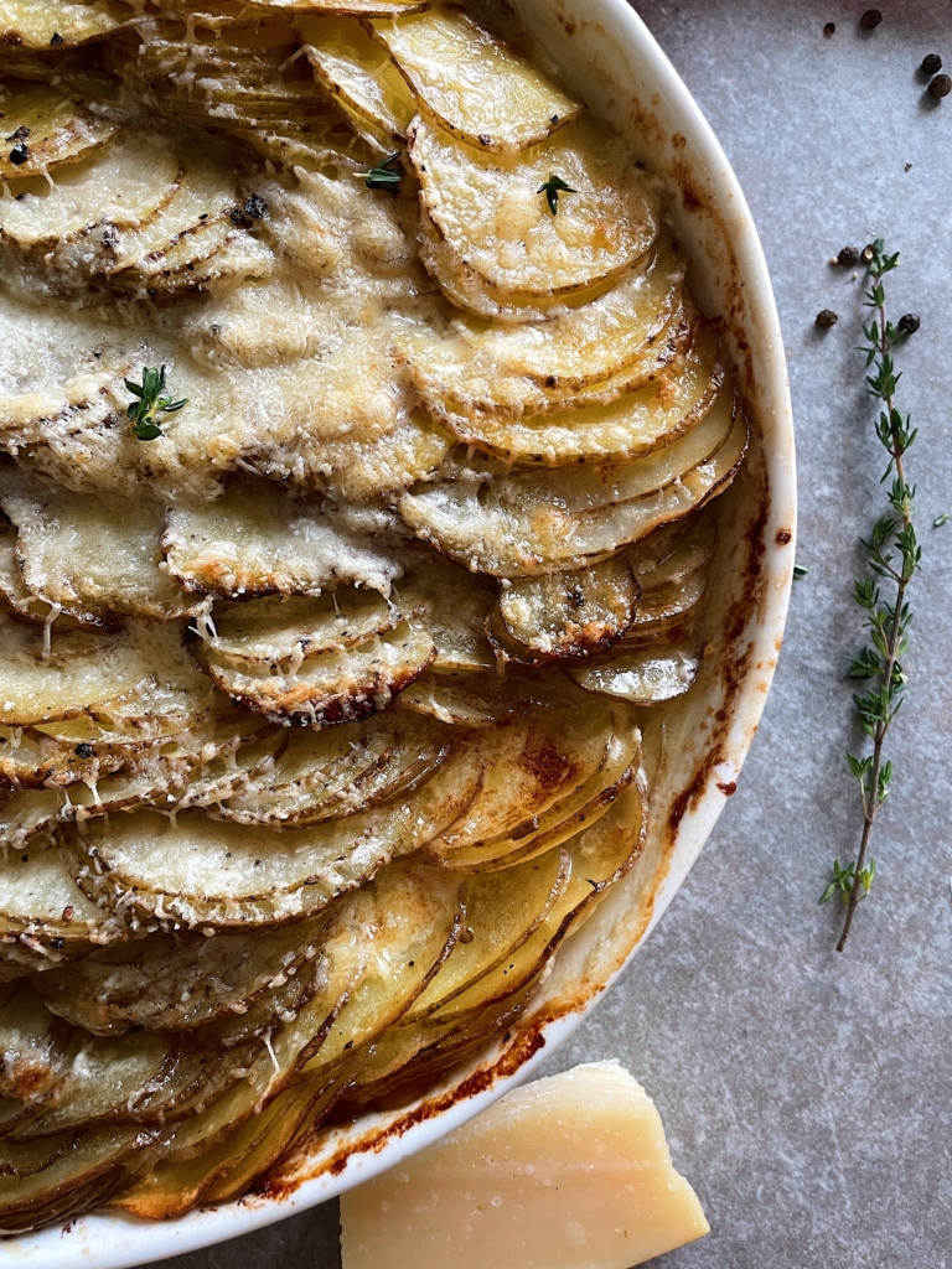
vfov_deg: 67.3
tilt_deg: -84.4
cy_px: 634
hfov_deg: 53.1
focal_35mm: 26
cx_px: 476
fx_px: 953
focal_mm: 4.2
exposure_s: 1/75
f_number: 1.6
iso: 125
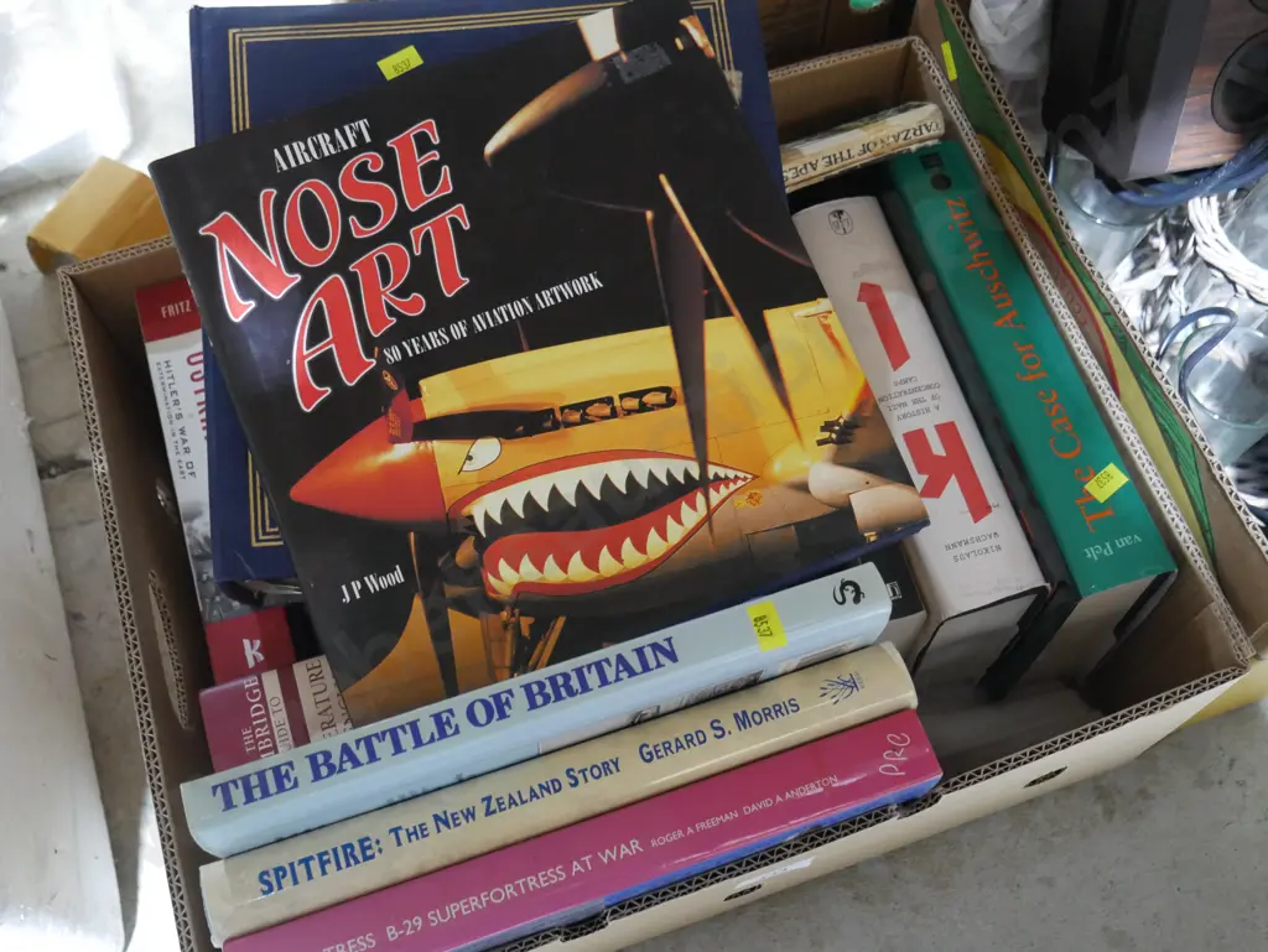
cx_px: 634
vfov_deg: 37.8
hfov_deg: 49.0
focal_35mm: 38
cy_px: 476
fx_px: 1393
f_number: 4.1
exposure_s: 1/40
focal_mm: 19
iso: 3200
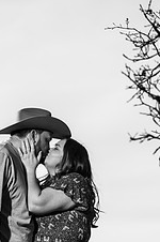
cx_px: 43
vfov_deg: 6.1
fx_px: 2267
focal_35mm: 339
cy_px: 211
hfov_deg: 4.0
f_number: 4.5
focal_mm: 170
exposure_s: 1/250
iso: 50
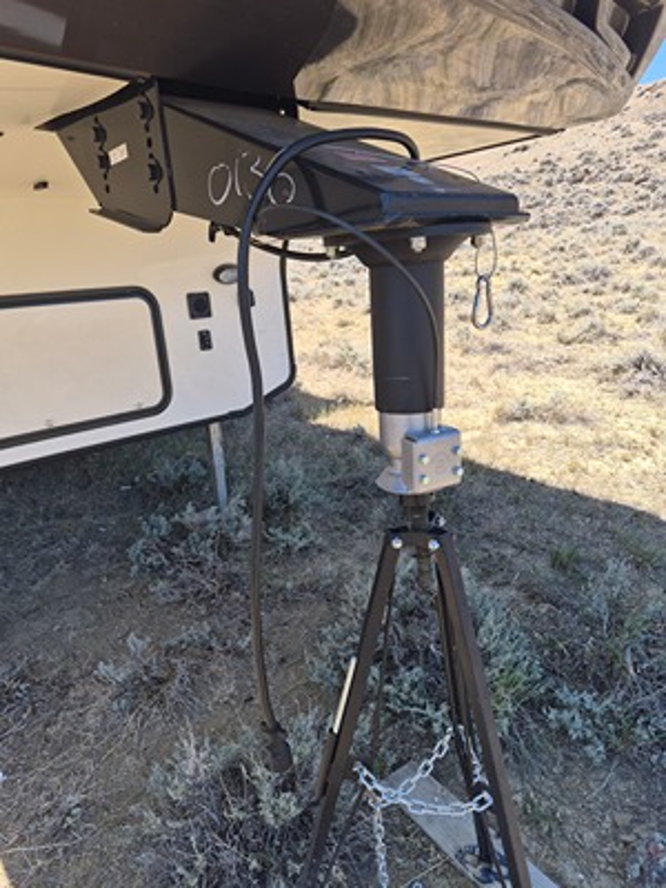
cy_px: 444
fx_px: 590
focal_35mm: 23
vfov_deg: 73.9
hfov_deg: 58.9
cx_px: 333
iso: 80
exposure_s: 1/1772
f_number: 1.8
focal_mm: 5.4
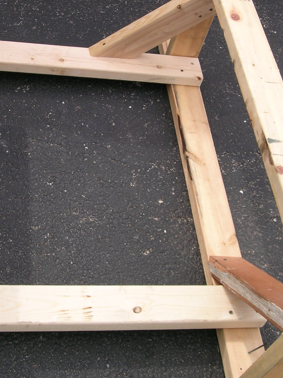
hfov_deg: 24.8
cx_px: 114
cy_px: 164
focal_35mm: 59
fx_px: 643
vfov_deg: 32.7
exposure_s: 1/150
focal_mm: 7.2
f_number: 6
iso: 50
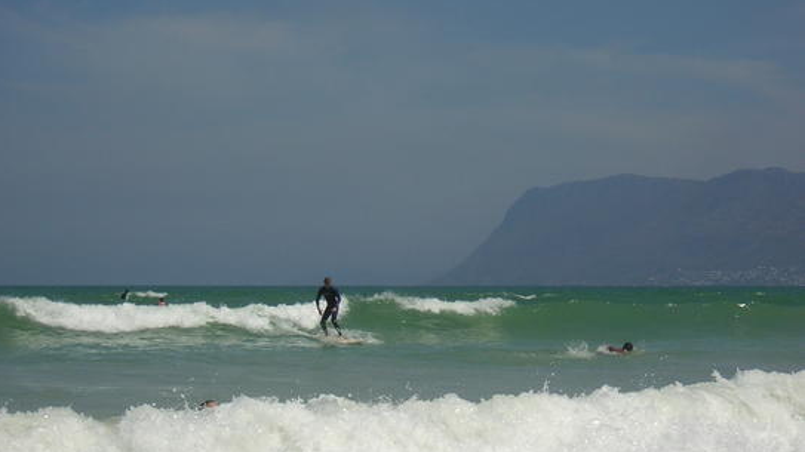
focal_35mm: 119
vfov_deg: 10.2
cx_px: 400
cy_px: 277
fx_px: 2539
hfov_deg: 18.0
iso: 100
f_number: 4.7
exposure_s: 1/1059
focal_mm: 14.1
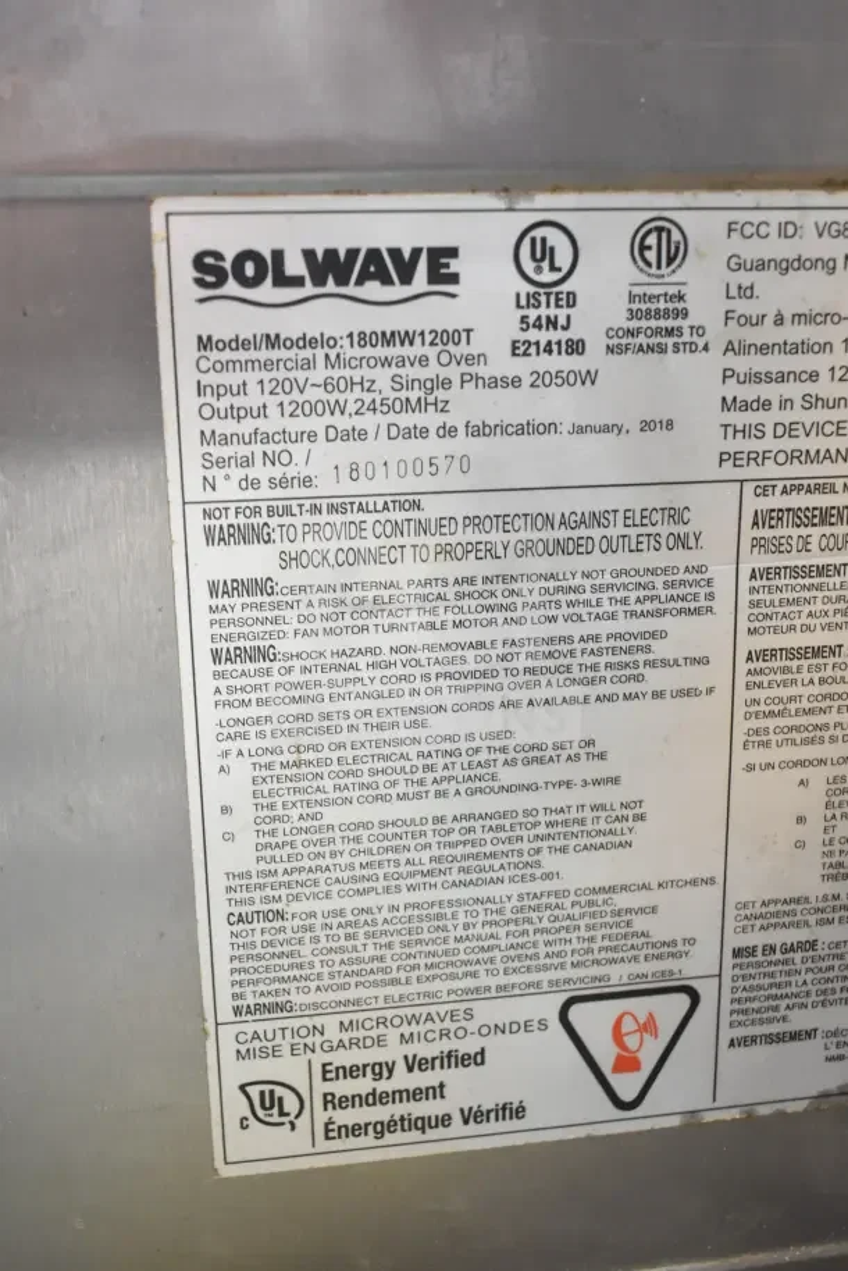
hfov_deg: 35.5
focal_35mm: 38
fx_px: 1324
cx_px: 424
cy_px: 636
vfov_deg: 51.3
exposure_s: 1/40
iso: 2000
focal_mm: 25
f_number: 4
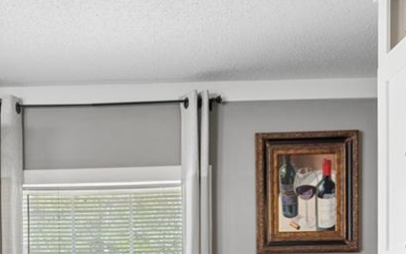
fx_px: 620
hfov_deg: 34.8
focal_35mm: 56
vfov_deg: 18.1
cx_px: 63
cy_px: 462
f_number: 8
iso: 400
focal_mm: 14
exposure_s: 1/30
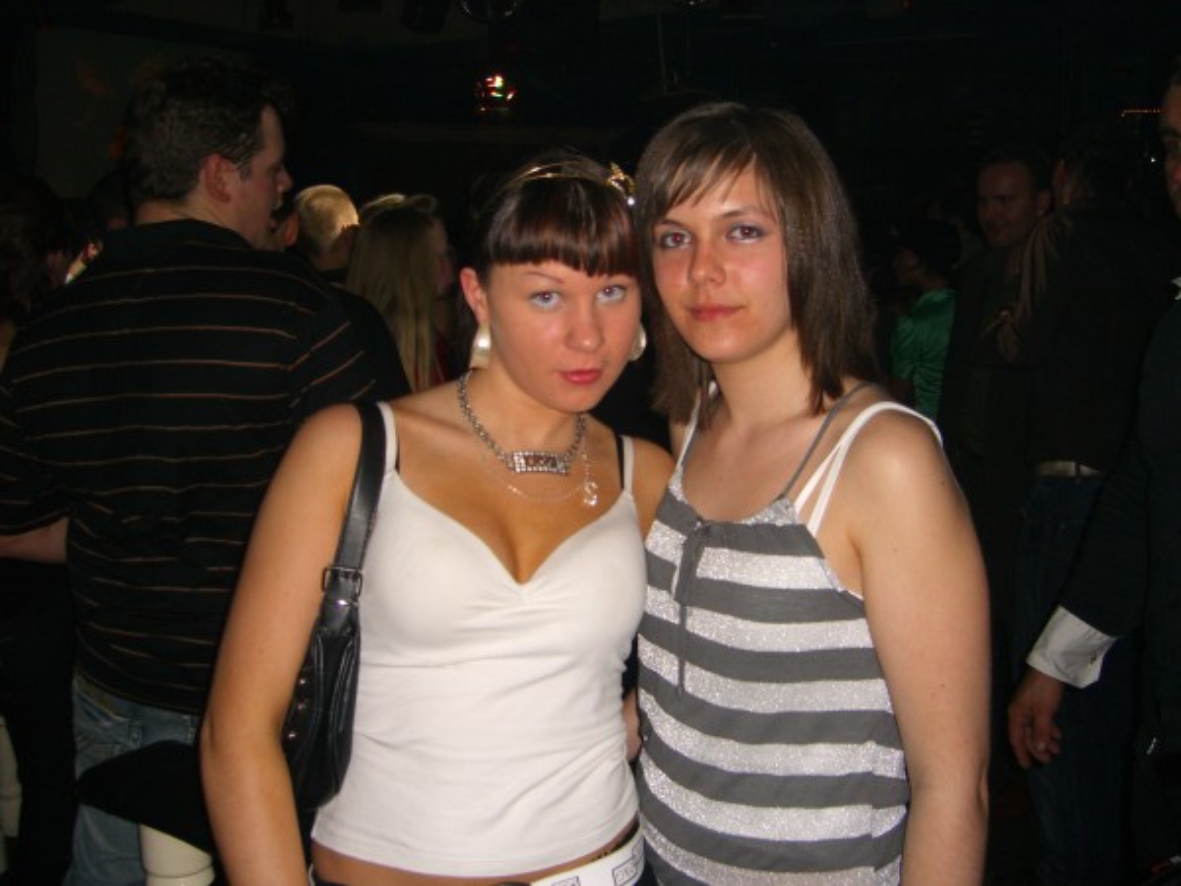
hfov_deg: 49.0
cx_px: 590
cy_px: 443
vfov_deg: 37.7
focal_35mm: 38
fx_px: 1296
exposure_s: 1/60
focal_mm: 7.9
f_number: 2.8
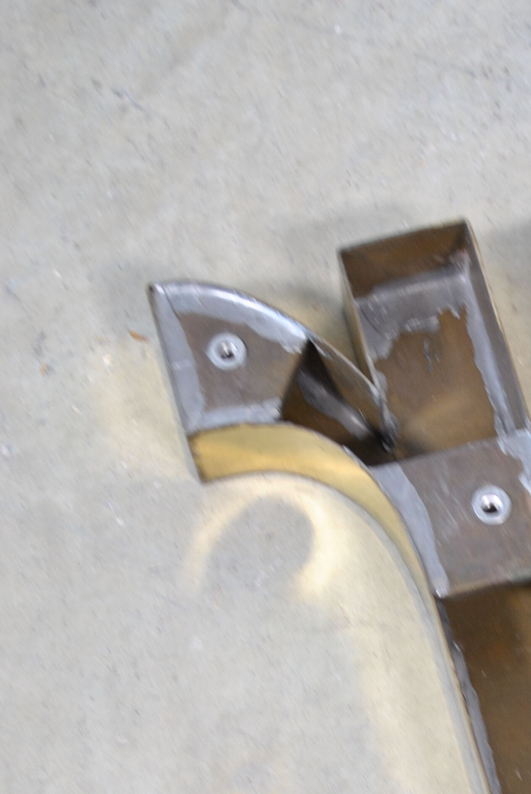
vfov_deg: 21.5
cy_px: 749
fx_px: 2029
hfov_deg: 14.7
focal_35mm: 92
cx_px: 503
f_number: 4.5
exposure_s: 1/40
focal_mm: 30
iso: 200
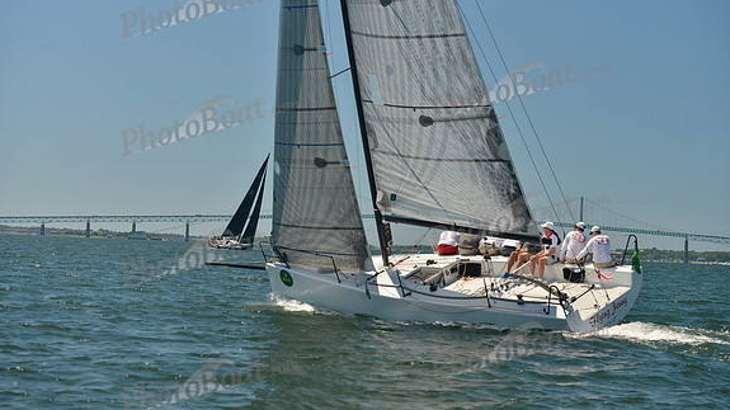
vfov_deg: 16.3
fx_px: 1432
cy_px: 171
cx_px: 366
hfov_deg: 28.6
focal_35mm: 74
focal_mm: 70
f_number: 5
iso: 280
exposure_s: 1/1250
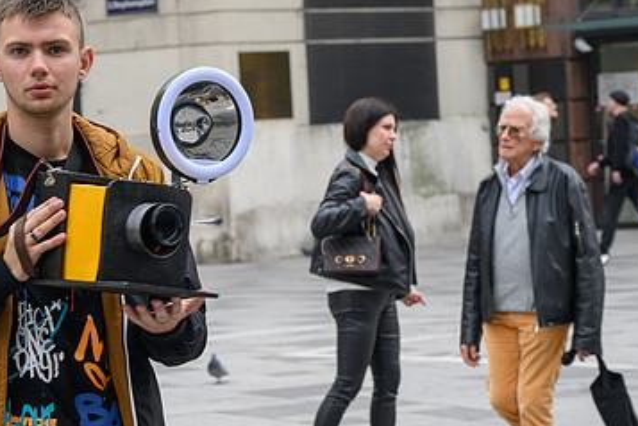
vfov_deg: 8.1
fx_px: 3013
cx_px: 229
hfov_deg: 12.1
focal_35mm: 170
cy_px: 235
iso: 360
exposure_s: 1/125
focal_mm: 94
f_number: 8
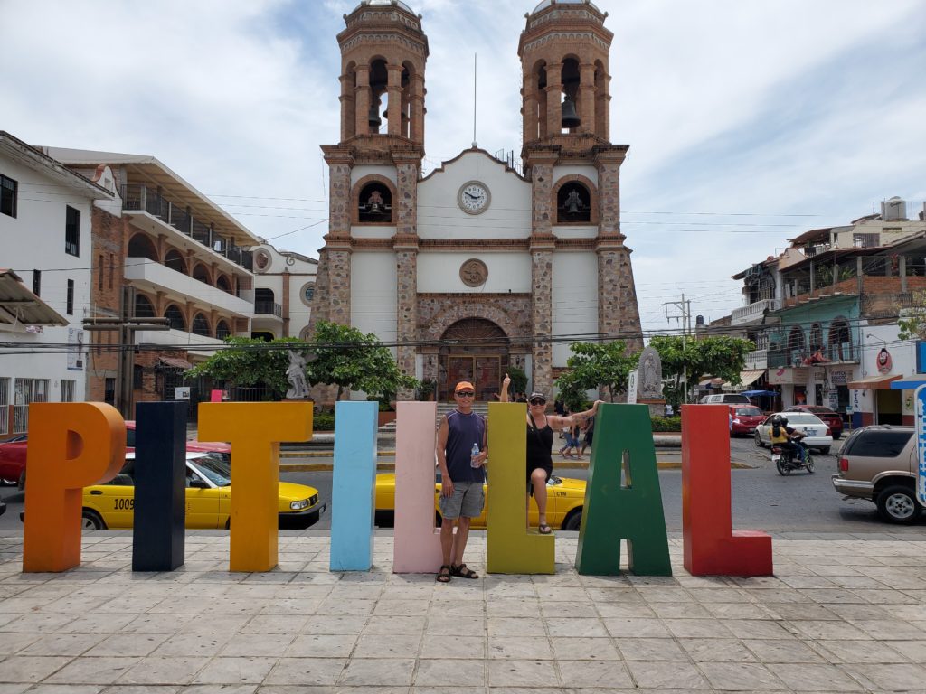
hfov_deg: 67.3
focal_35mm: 26
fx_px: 696
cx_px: 463
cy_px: 347
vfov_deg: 53.1
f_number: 2.4
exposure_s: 1/1732
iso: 50
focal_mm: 4.3
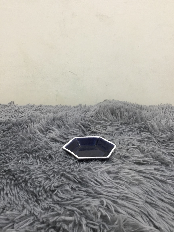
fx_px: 215
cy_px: 114
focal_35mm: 32
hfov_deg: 44.2
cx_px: 88
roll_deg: +1.4
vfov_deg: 56.8
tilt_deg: -18.5
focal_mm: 3.3
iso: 125
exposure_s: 1/33
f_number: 2.4
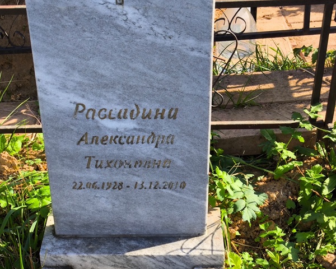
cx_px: 138
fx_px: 646
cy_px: 155
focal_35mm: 65
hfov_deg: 29.1
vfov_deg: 23.5
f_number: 1.7
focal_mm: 4.71
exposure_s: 1/636
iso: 50
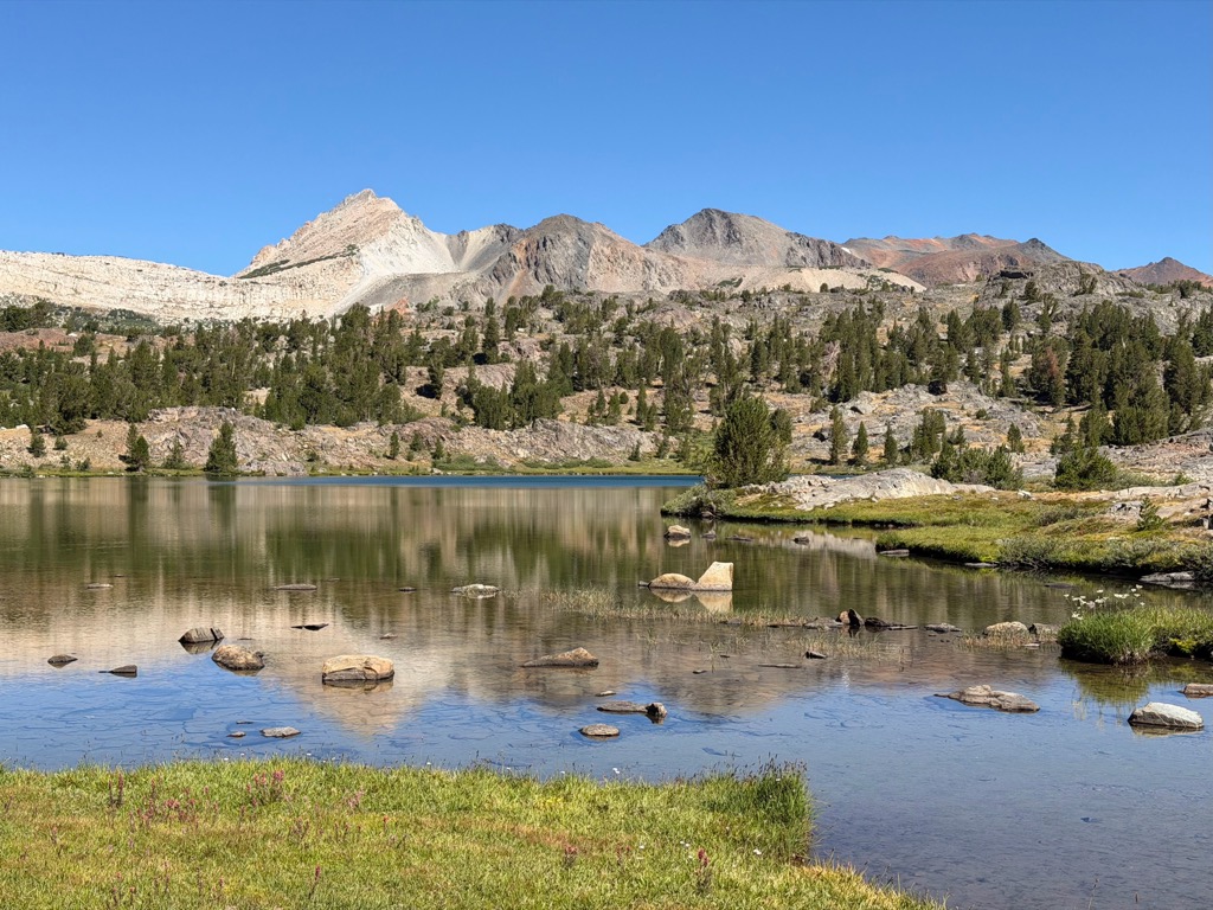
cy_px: 455
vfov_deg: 30.3
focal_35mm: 48
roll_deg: +1.2
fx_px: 1682
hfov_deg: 39.7
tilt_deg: -0.3
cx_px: 606
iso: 64
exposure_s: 1/4098
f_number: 1.78
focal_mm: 6.76
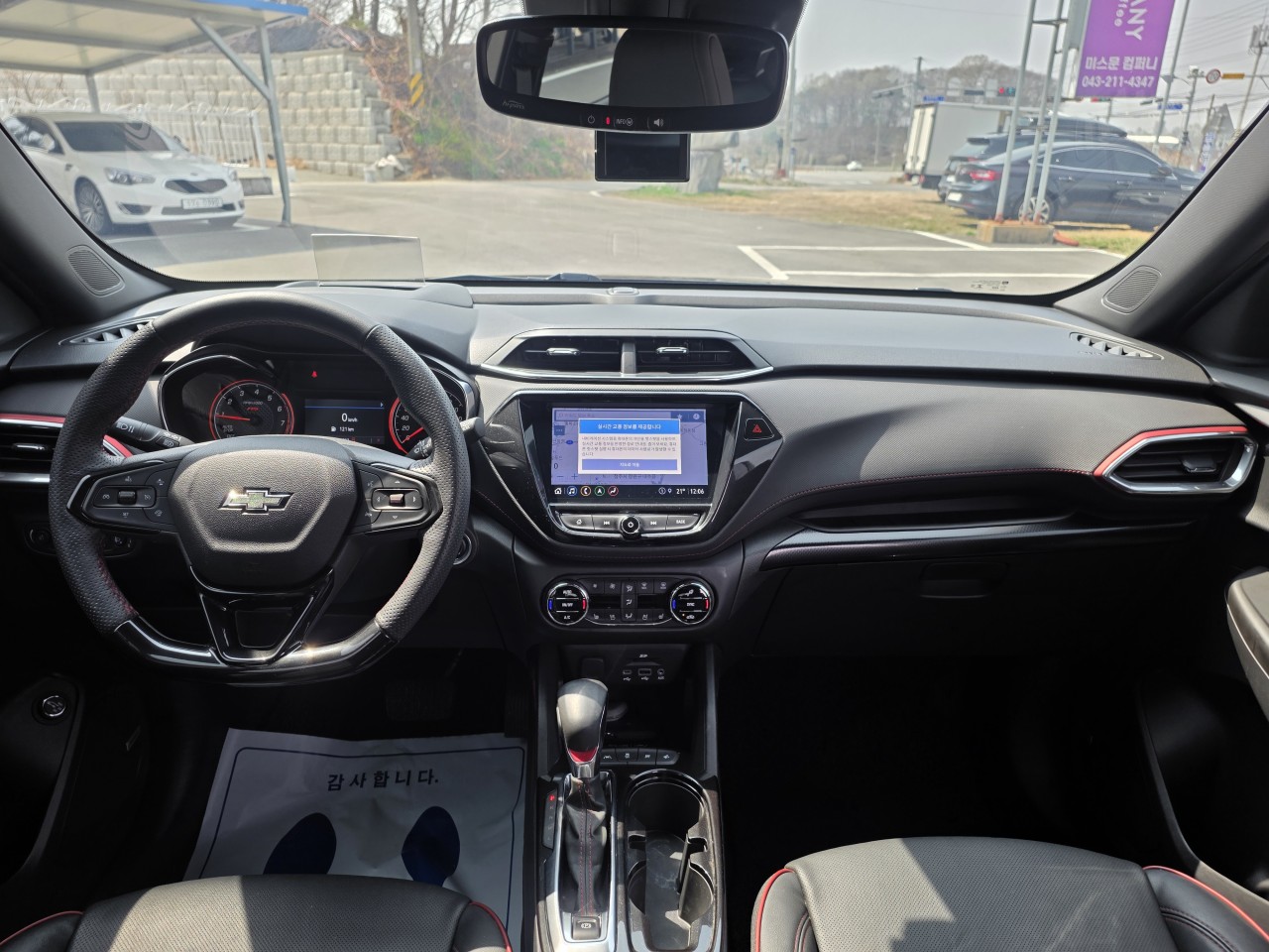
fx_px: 843
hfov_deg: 73.9
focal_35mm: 23
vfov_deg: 58.9
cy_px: 476
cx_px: 634
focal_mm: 6.25
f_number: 1.7
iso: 50
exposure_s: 1/180
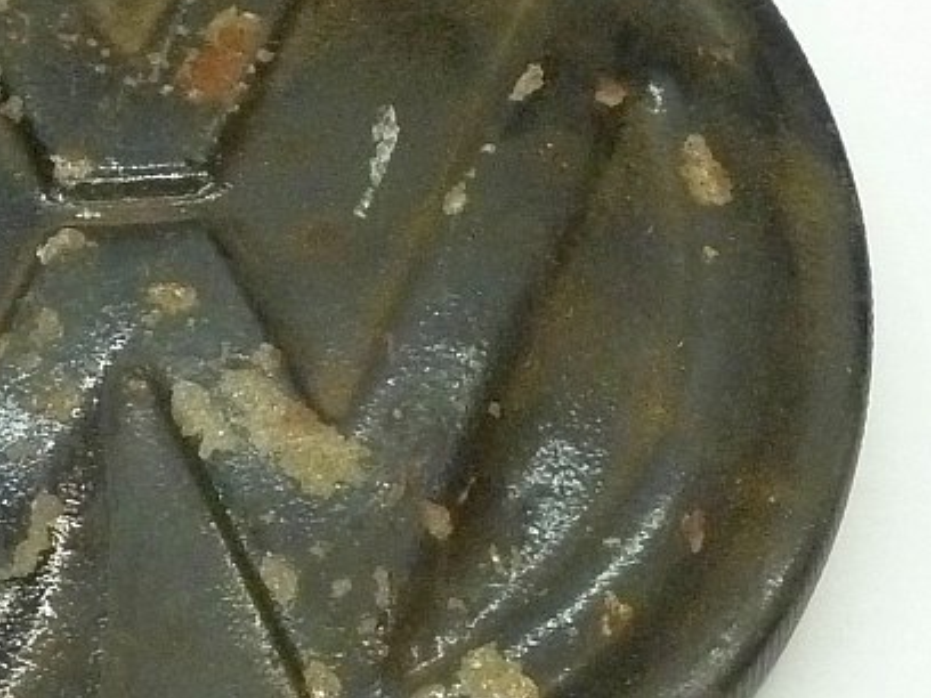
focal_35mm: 96
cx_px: 124
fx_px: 2582
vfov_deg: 15.4
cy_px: 367
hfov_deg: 20.1
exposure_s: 1/30
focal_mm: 6.9
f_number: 3.7
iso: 400
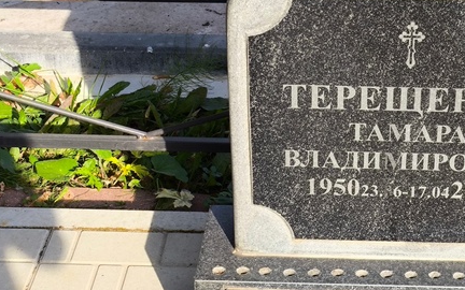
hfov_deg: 21.1
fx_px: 1242
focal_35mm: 98
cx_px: 315
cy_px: 140
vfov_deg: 13.3
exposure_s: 1/550
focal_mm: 4.71
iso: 50
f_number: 1.7
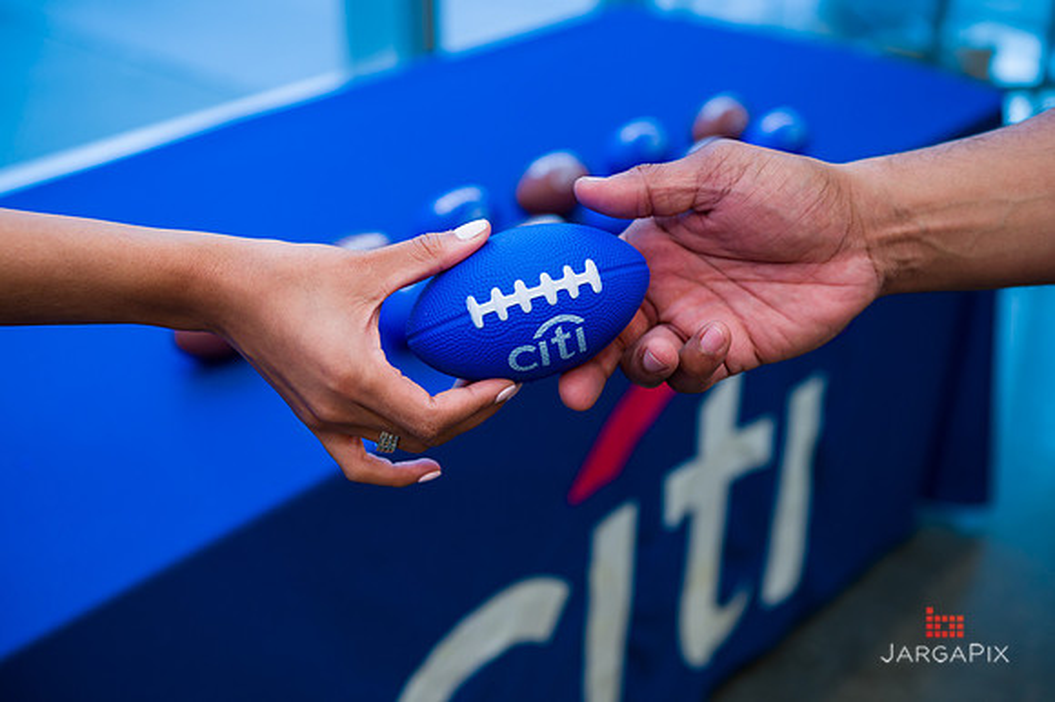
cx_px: 528
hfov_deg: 43.6
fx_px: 1318
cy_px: 351
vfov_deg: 29.8
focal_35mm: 45
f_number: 4
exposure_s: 1/200
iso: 400
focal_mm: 45
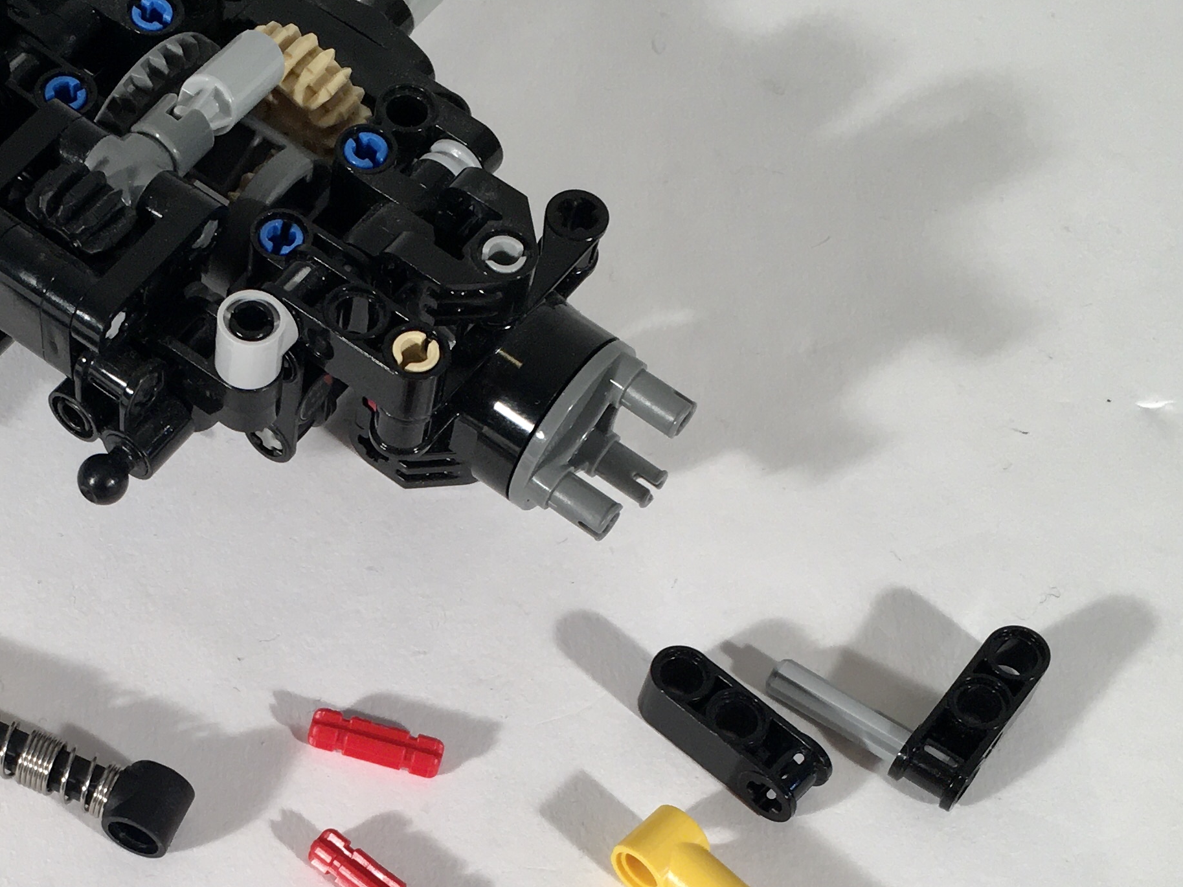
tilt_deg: -62.3
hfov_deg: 29.6
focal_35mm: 64
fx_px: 2187
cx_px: 238
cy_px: 777
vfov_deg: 22.4
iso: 40
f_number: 2.2
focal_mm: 4.15
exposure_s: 1/120
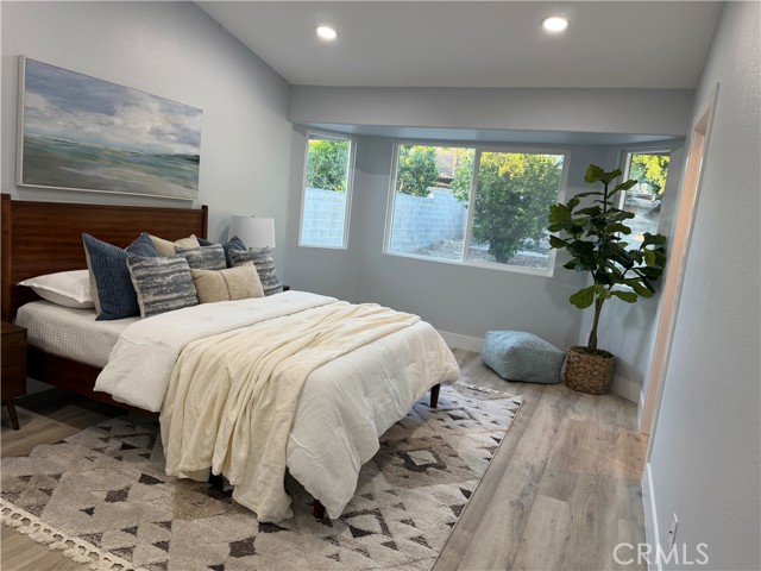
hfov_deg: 71.6
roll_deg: -5.7
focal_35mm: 24
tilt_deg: -7.7
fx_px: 528
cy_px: 286
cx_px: 380
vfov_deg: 56.8
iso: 160
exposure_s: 1/120
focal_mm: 6.76
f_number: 1.78
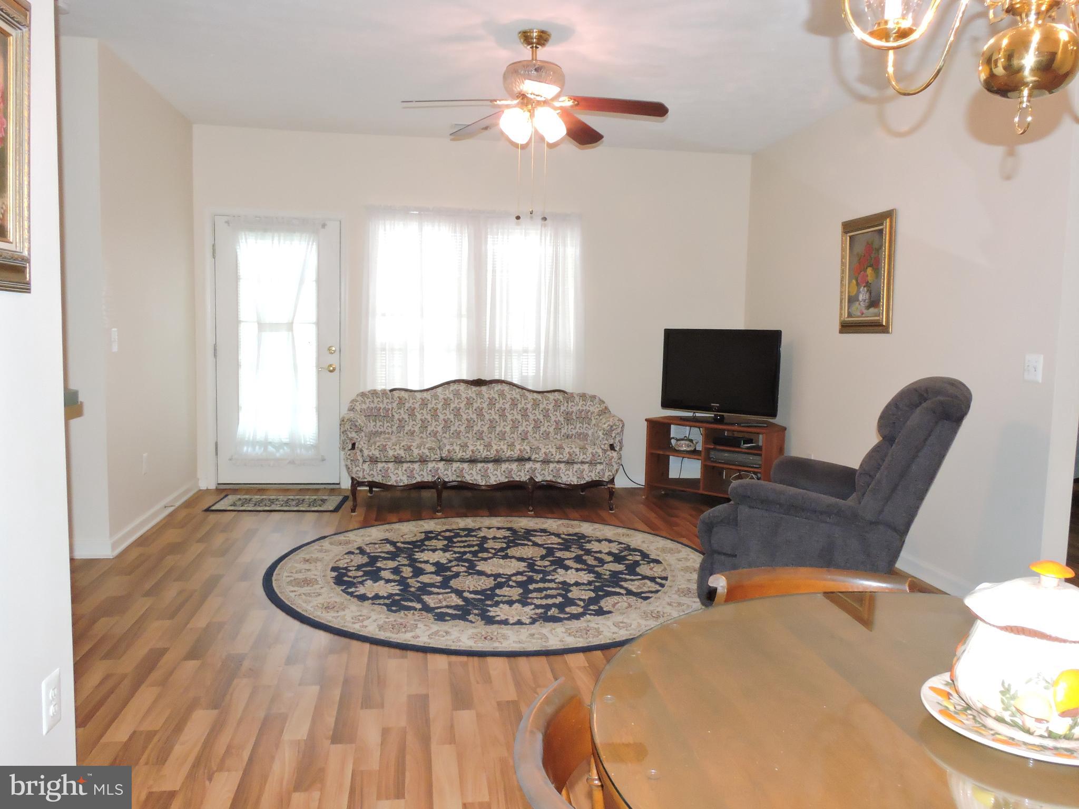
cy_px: 404
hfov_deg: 63.4
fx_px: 873
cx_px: 540
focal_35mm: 28
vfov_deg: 49.7
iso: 800
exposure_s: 1/30
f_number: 6.3
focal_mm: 5
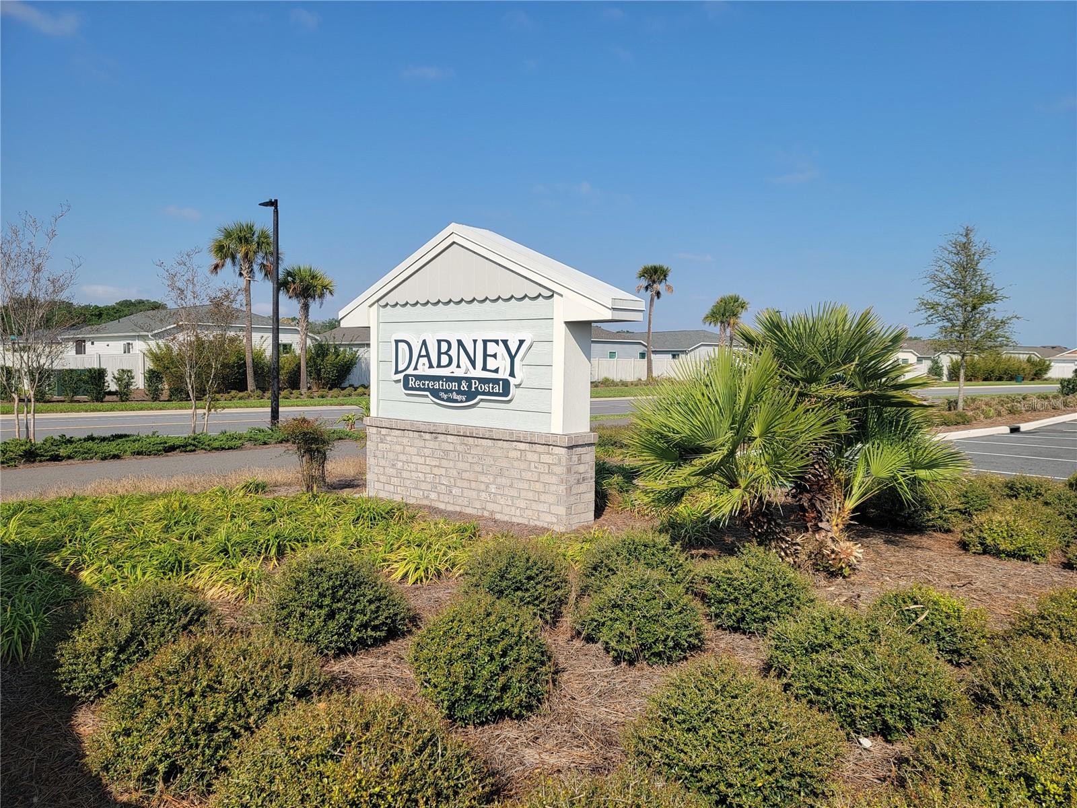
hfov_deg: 71.6
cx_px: 538
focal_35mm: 24
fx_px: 747
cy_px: 404
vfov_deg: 56.8
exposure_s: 1/1314
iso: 16
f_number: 1.8
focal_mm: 6.7
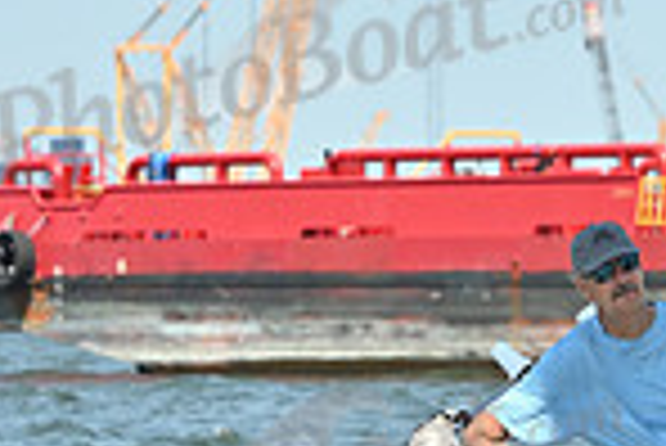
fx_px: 10129
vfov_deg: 2.5
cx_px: 860
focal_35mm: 547
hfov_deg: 3.8
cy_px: 651
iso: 320
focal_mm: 140
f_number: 8
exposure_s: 1/1250
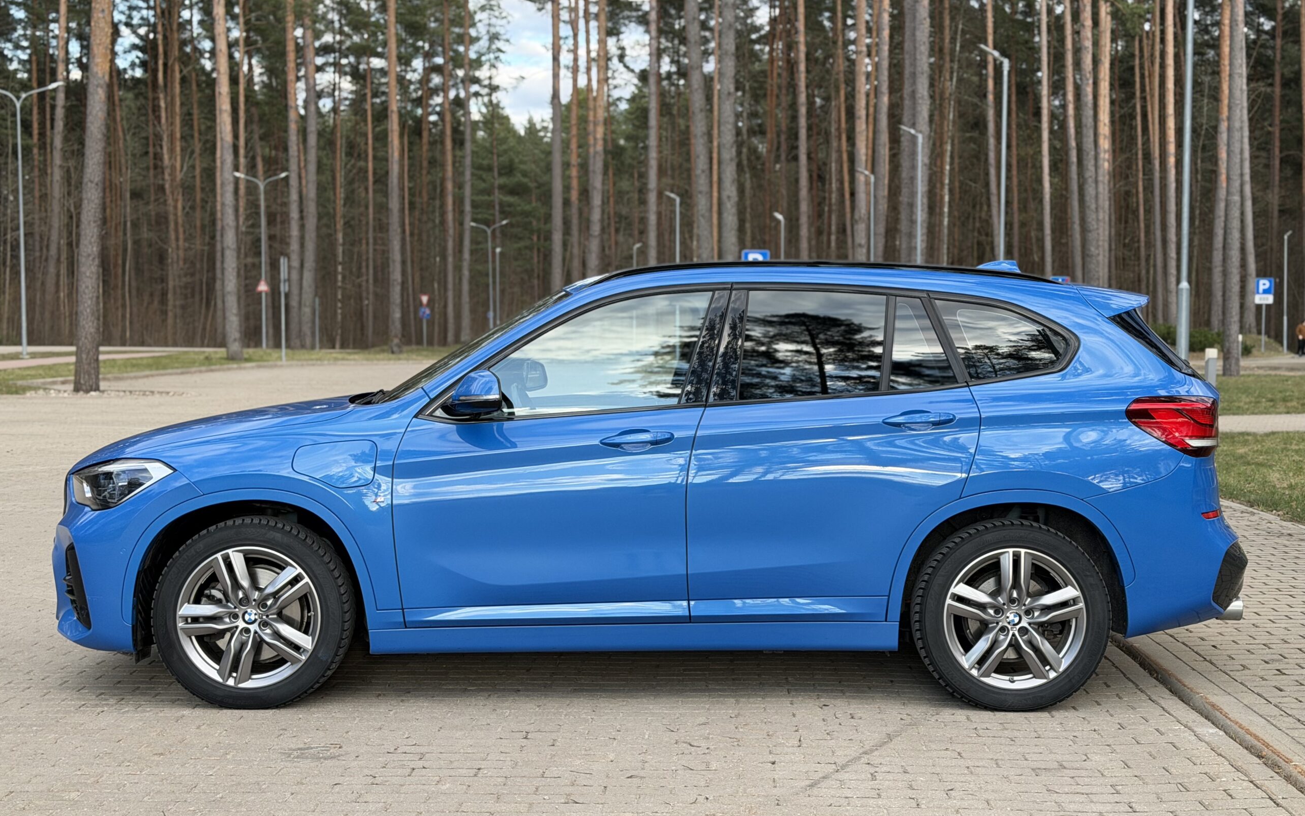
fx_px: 1814
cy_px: 425
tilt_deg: -3.3
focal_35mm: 51
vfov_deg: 25.3
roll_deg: -0.3
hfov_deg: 39.6
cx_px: 652
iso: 80
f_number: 1.78
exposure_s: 1/587
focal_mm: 6.76
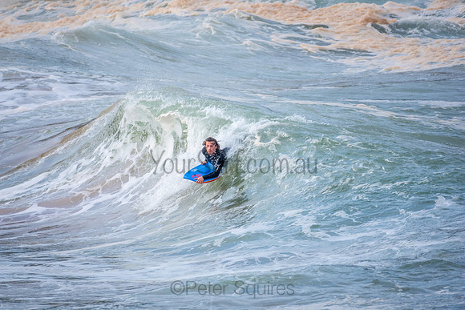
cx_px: 232
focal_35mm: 750
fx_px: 9689
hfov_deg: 2.7
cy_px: 155
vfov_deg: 1.8
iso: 250
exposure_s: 1/1250
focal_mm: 500
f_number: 5.6
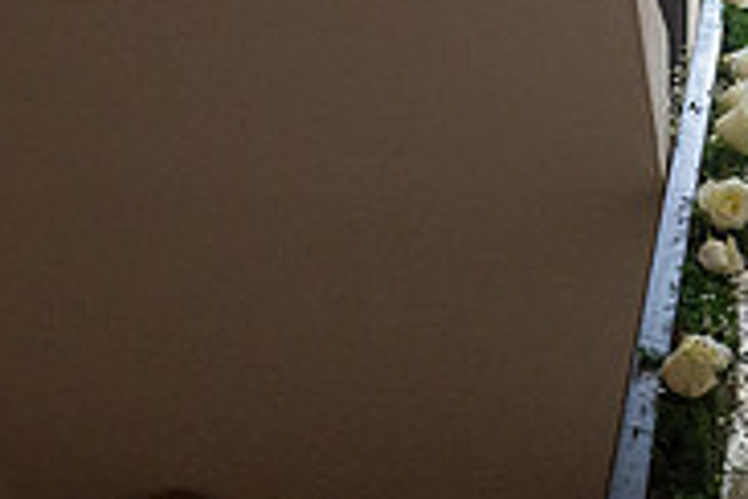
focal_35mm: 111
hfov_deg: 17.2
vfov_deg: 12.3
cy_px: 337
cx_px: 1006
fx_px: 2306
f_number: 3.5
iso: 1600
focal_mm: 35
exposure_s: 1/125
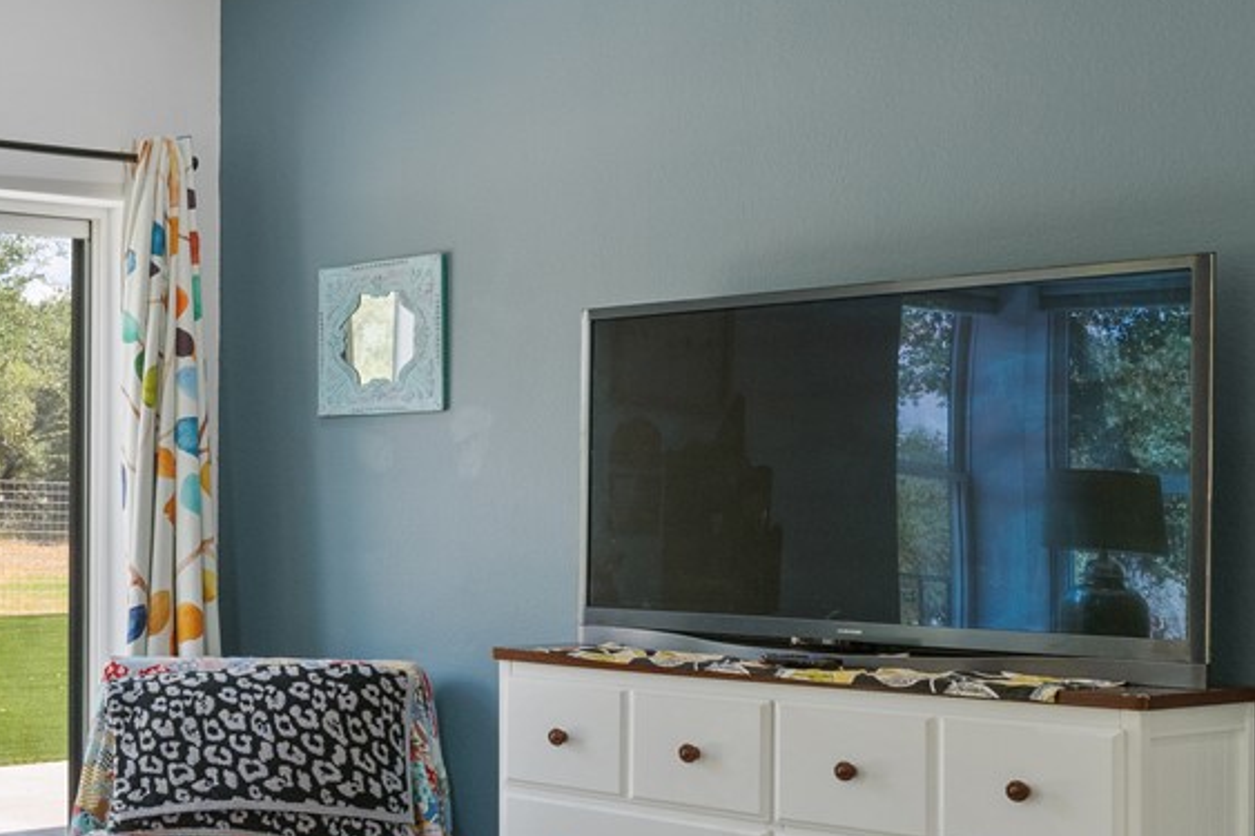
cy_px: 477
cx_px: -317
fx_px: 1949
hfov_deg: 29.7
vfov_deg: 24.2
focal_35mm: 56
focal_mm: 14.5
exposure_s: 1/20
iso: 400
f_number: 8
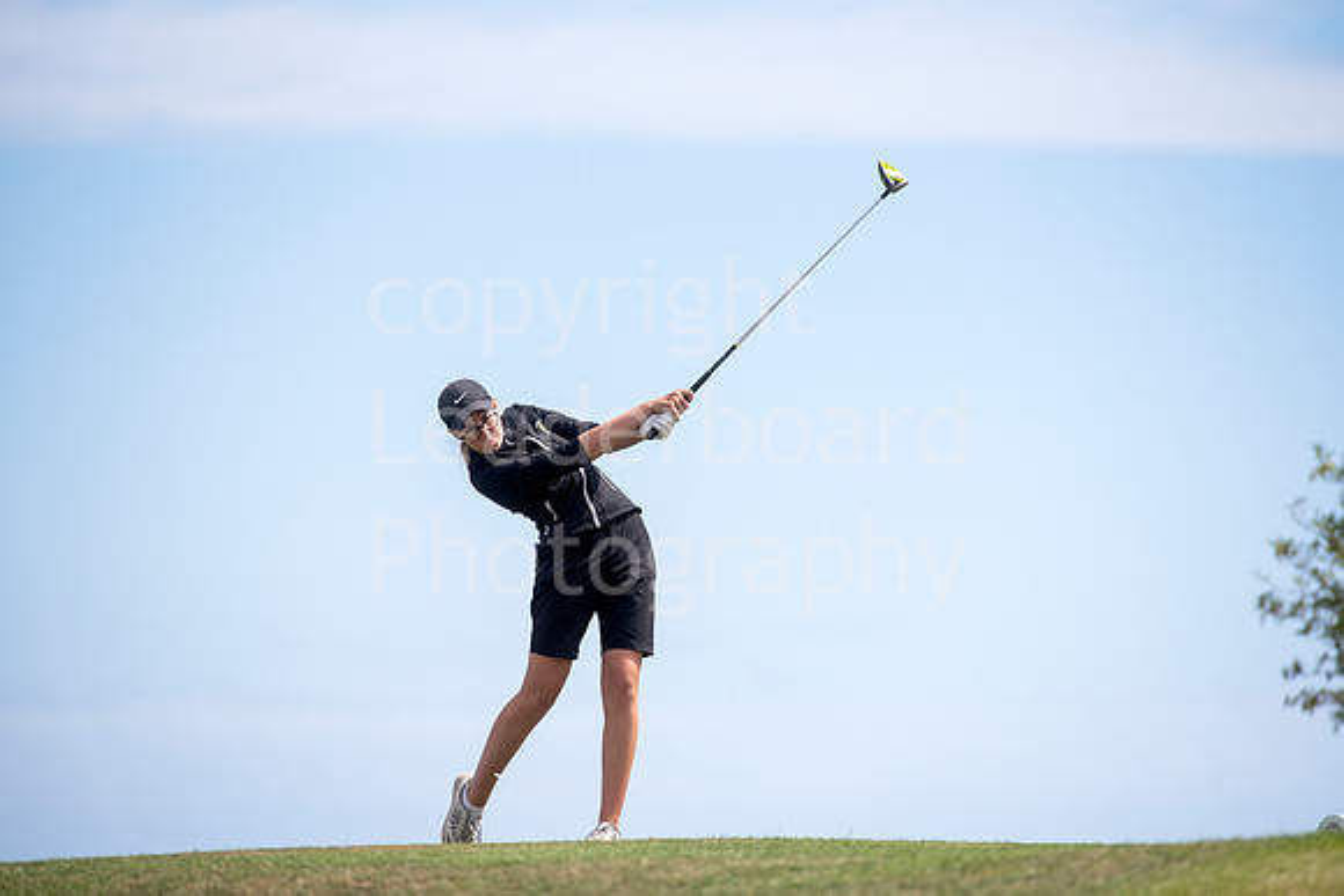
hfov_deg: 6.9
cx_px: 672
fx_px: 11202
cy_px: 448
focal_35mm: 300
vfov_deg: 4.6
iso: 400
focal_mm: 300
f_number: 5.6
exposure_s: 1/4000
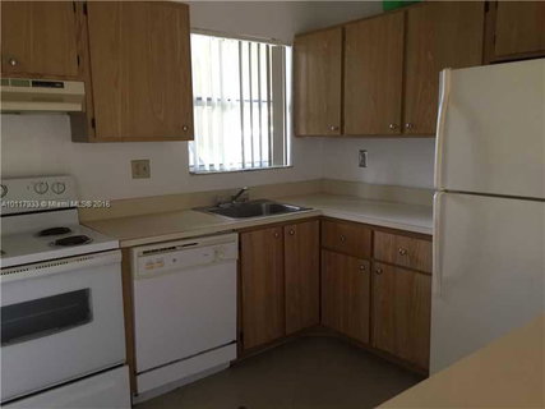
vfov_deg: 48.2
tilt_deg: -10.3
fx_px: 456
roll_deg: +0.4
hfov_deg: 61.7
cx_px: 272
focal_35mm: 29
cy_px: 204
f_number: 2.2
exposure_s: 1/30
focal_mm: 4.15
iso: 64
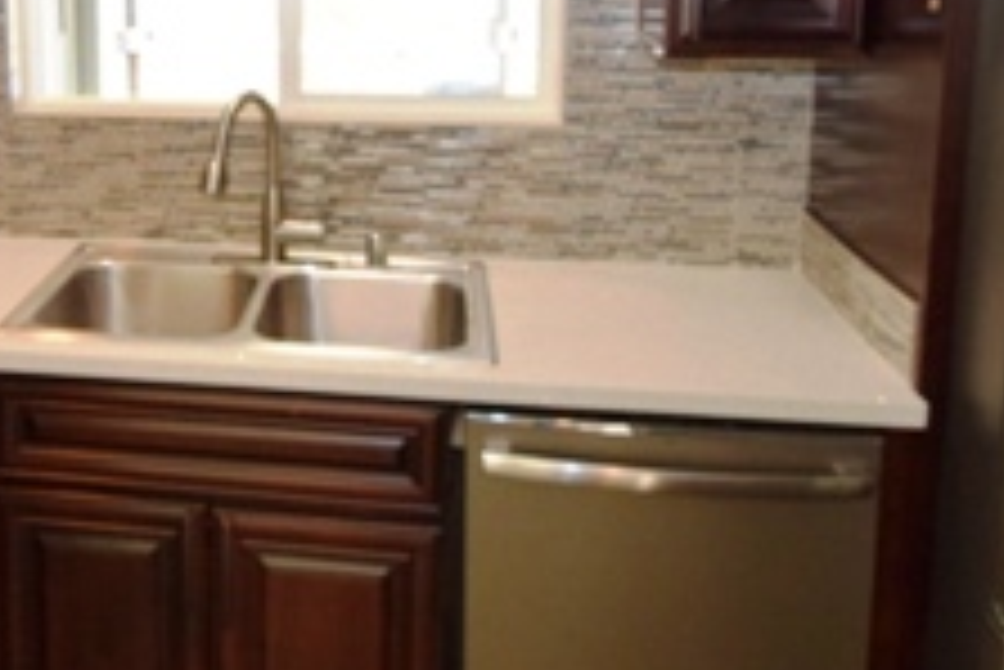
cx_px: 221
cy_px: 61
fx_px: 1200
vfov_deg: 29.8
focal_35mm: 43
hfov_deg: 43.6
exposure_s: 1/100
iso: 800
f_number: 5
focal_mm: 10
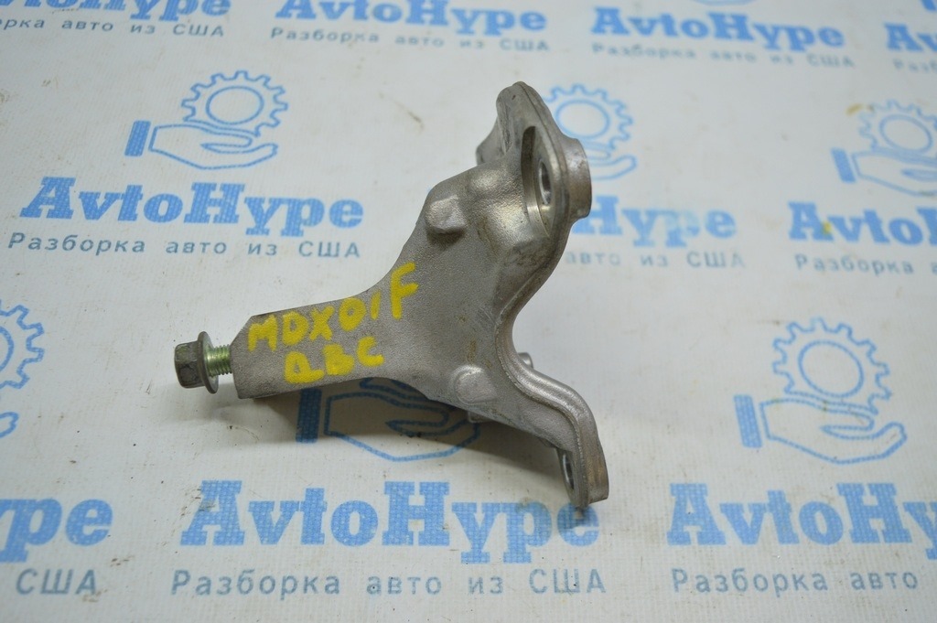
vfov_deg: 39.9
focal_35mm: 33
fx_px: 858
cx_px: 468
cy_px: 312
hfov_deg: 57.3
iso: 400
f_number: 3.8
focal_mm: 22
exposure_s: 1/100
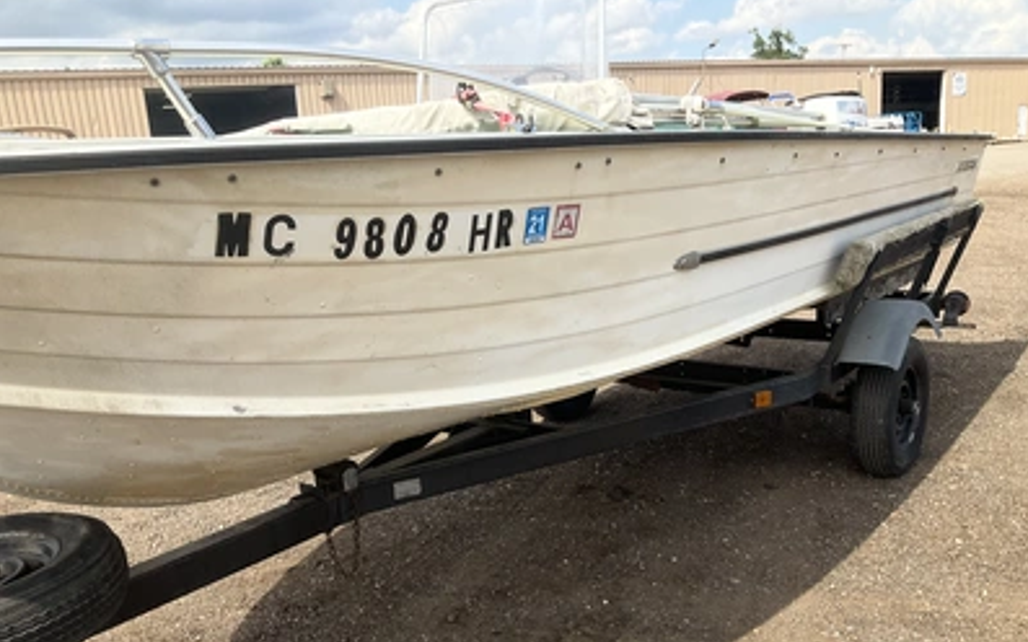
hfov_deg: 61.2
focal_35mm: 31
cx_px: 515
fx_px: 868
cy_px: 370
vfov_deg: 40.5
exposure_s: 1/1035
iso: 25
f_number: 1.8
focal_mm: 3
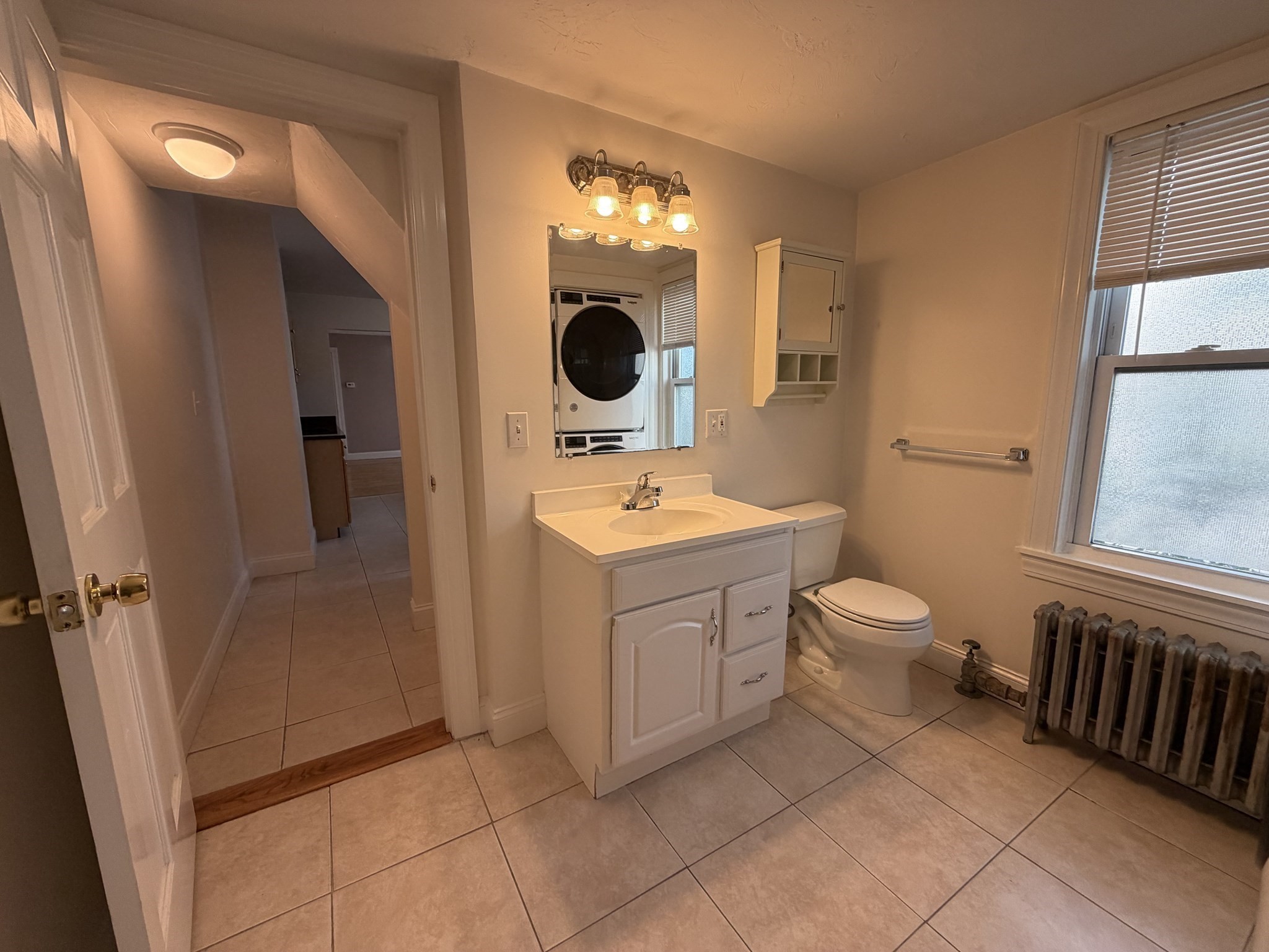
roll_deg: +1.1
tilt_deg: -9.0
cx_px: 634
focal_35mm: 14
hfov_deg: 102.1
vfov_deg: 85.7
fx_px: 513
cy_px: 476
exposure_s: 1/121
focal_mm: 2.22
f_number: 2.2
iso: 200
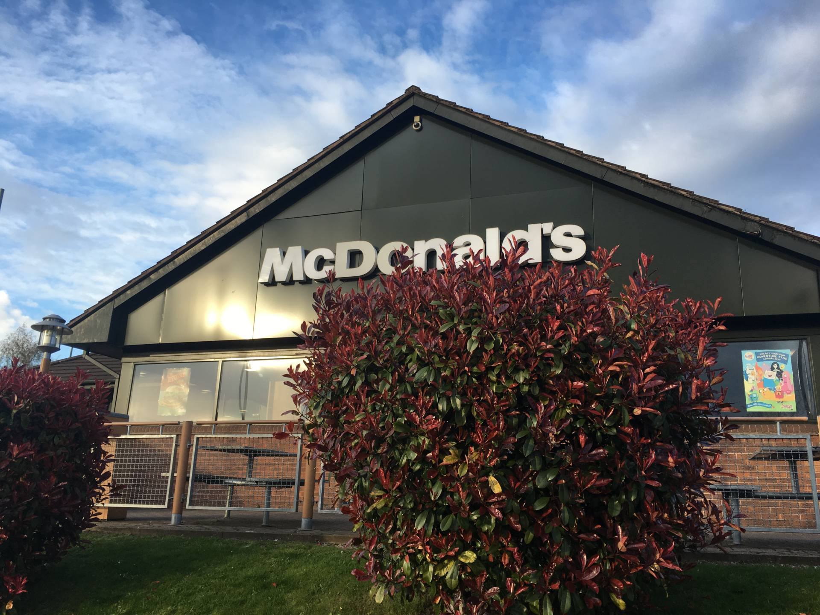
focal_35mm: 29
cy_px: 308
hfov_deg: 61.7
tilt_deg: +16.3
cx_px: 410
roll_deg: -1.7
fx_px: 687
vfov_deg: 48.2
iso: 25
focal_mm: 4.15
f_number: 2.2
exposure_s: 1/295
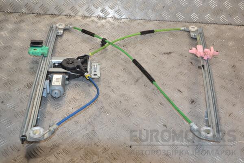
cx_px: 122
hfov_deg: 43.6
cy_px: 82
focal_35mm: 45
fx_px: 305
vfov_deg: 29.9
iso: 800
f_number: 5.6
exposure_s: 1/200
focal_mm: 30
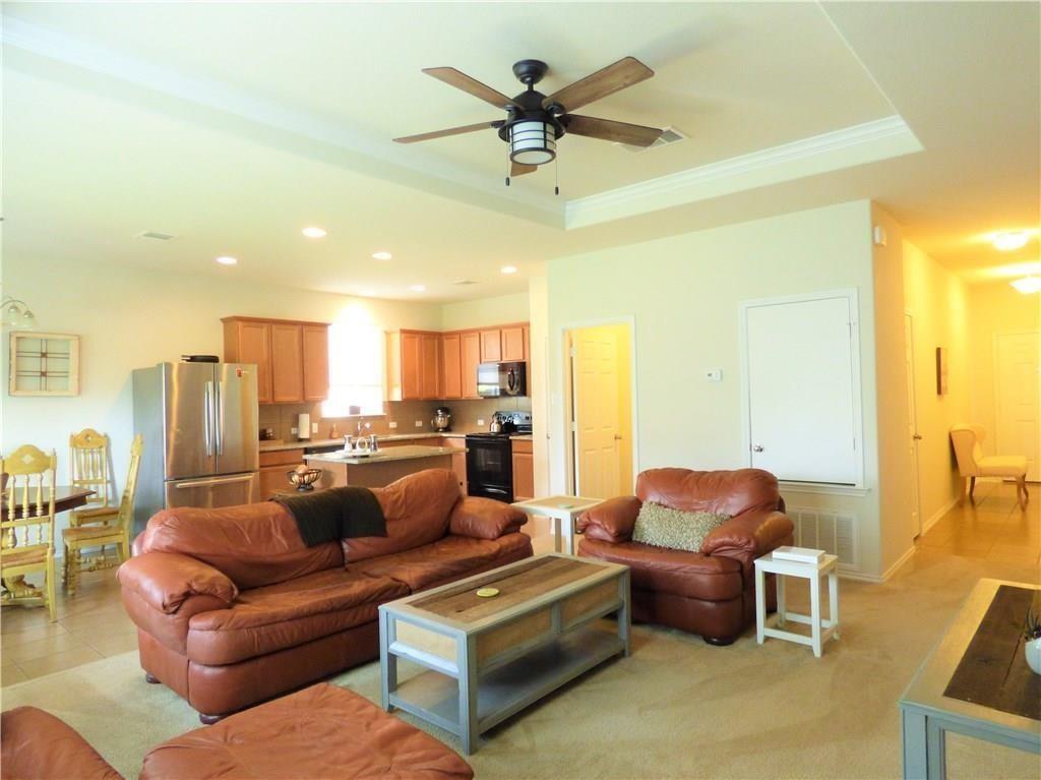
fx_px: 601
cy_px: 390
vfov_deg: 65.9
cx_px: 520
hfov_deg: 81.8
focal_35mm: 20
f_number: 2.8
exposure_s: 1/25
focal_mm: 3.58
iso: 400
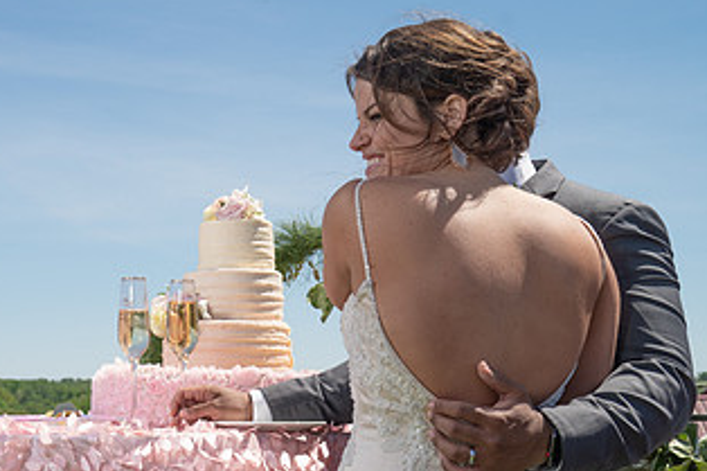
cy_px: 355
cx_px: 61
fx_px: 1295
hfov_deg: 29.2
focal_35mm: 66
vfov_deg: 20.4
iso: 50
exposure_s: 1/250
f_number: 7.1
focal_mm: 35
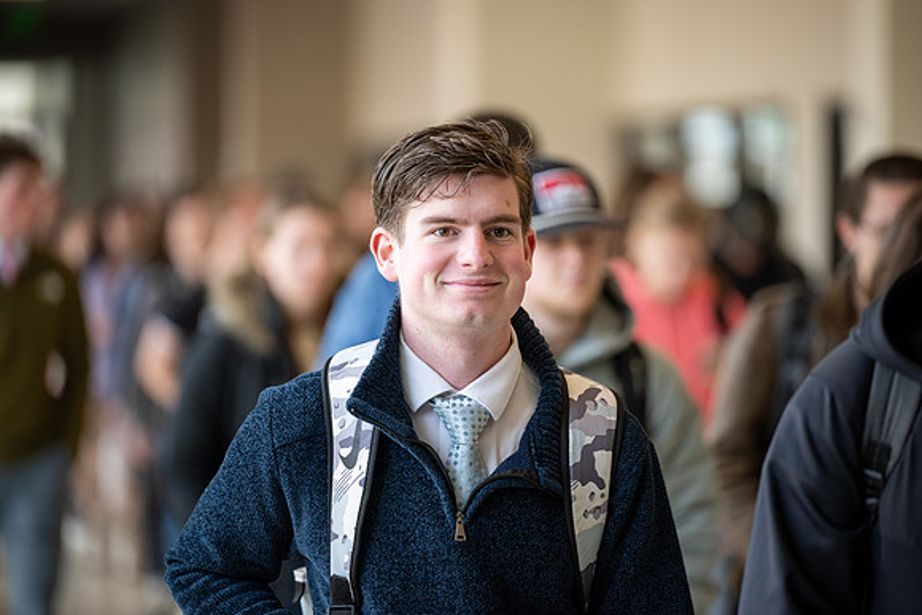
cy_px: 308
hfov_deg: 10.3
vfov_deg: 6.9
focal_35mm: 200
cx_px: 461
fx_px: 5123
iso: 500
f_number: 2.8
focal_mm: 200
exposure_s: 1/400
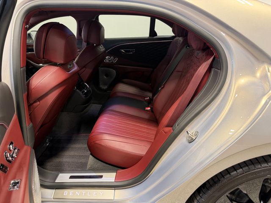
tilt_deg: -21.6
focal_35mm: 24
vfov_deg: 56.8
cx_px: 136
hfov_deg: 71.6
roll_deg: +1.3
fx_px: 188
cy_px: 102
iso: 160
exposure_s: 1/60
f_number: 1.78
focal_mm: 6.76
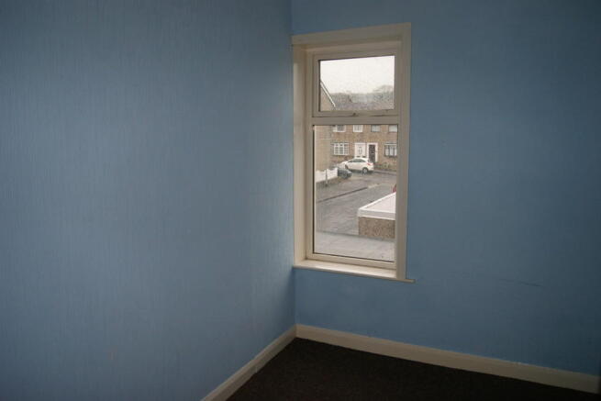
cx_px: 300
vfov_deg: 48.0
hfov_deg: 67.4
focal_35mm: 27
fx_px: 451
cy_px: 200
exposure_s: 1/160
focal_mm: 18
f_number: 4
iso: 400
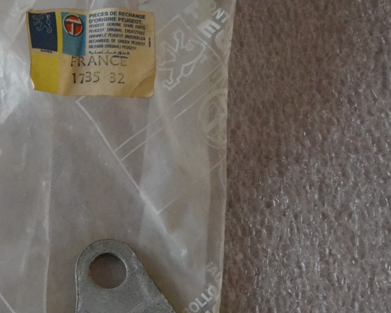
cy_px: 274
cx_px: 1
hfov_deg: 18.9
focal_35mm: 99
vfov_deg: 15.4
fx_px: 1145
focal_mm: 32
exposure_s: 1/40
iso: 3200
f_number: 4.8
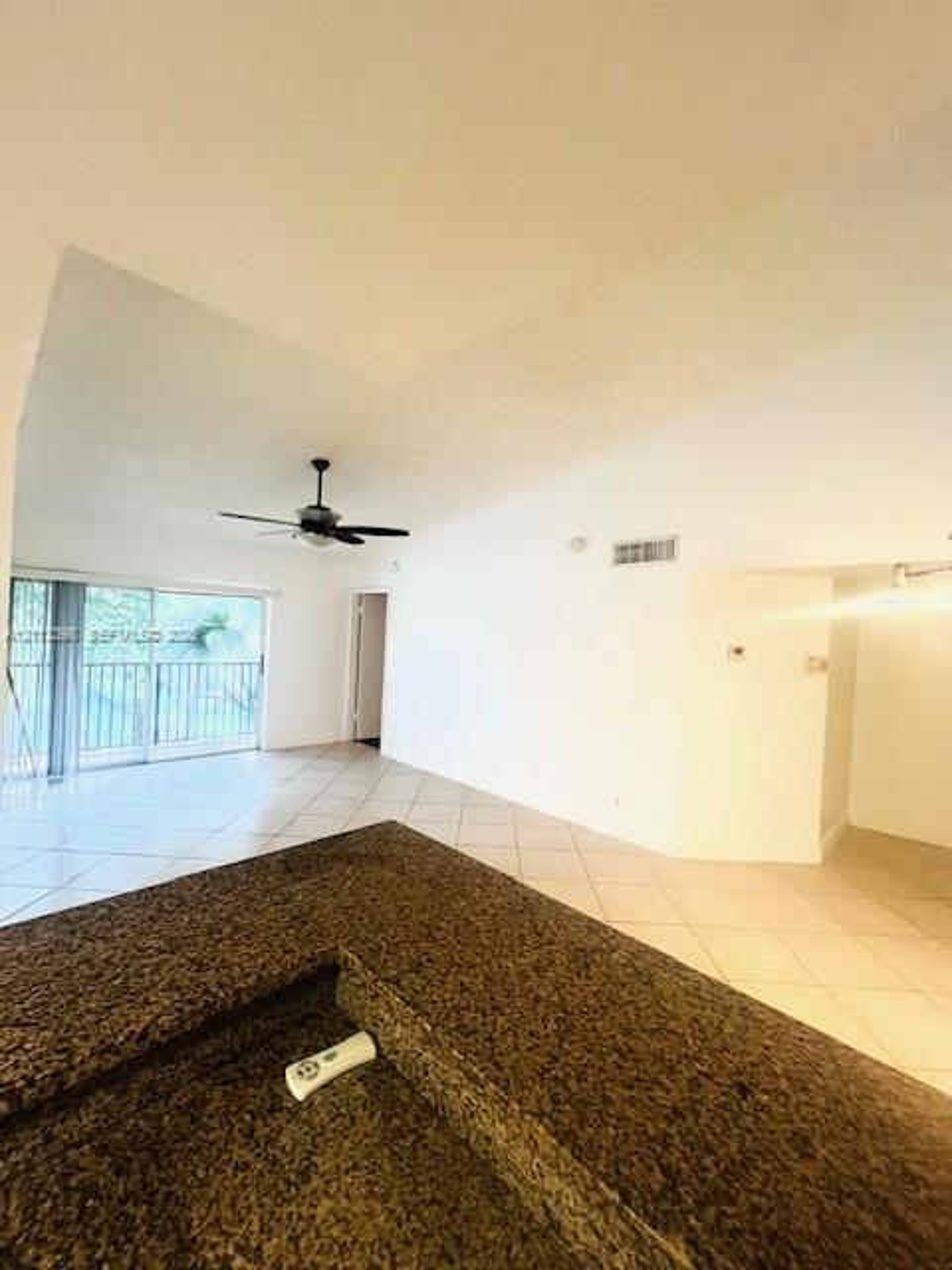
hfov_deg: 89.9
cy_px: 635
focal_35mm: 13
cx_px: 476
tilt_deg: +1.0
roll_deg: -2.1
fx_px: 477
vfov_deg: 106.2
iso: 500
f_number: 1.8
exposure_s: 1/60
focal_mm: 1.57
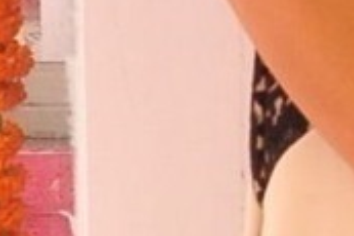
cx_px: 634
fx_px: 3998
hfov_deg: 5.0
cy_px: 268
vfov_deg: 3.4
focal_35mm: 407
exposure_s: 1/125
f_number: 10
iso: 1250
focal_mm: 26
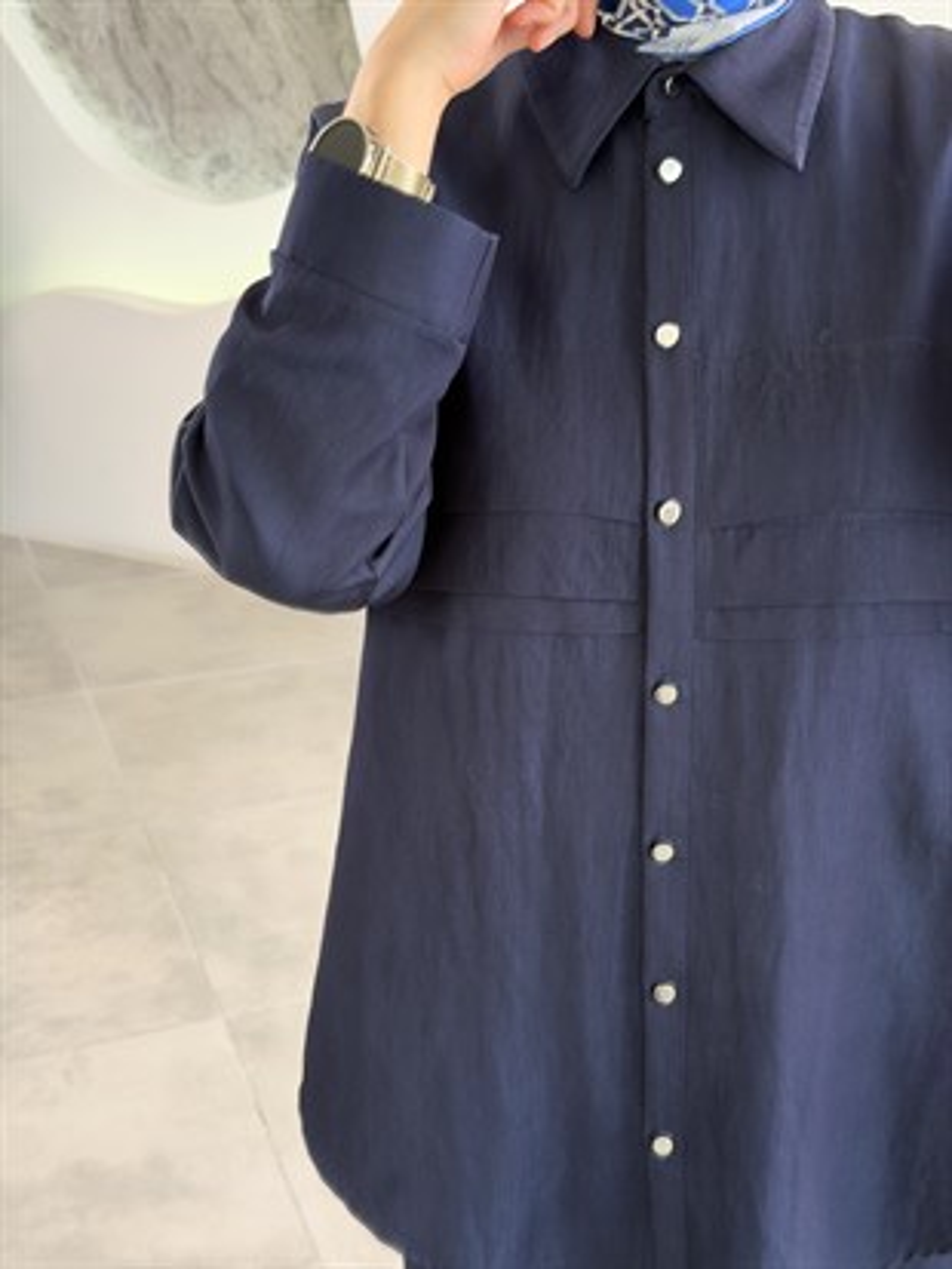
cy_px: 634
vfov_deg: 39.6
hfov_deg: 30.3
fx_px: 1759
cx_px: 476
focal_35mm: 48
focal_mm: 6.76
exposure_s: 1/67
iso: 100
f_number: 1.78
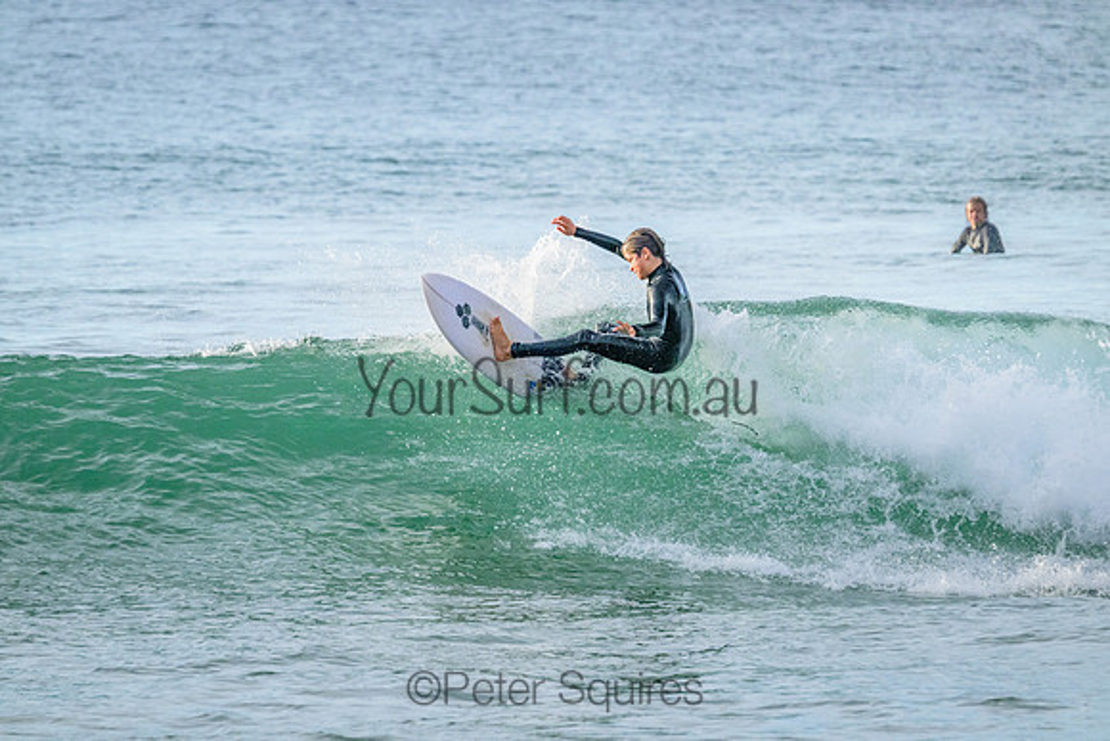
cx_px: 555
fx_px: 16345
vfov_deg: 2.6
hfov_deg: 3.9
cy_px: 370
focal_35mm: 530
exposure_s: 1/1250
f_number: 11
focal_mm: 530
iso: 5000
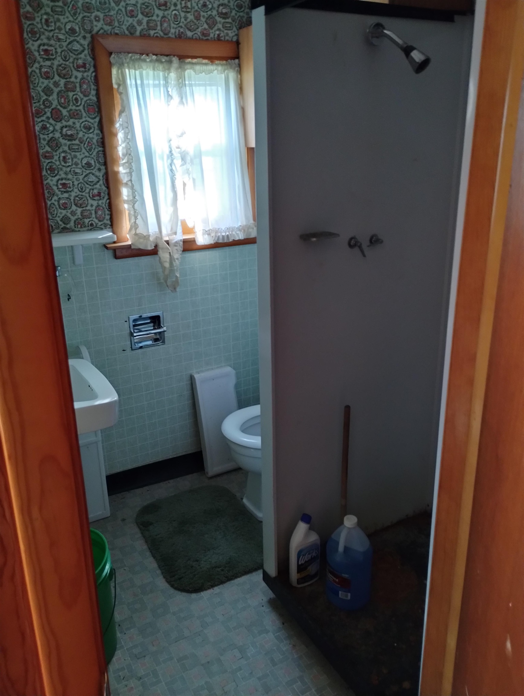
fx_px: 564
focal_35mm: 28
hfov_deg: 49.8
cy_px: 348
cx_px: 262
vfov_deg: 63.4
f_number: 1.8
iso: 2147
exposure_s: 1/20
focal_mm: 4.27
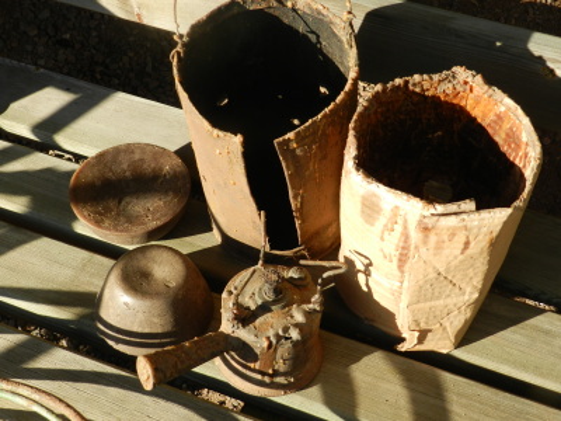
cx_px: 280
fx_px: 745
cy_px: 210
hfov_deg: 41.2
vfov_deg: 31.5
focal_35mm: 46
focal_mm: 8.1
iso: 160
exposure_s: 1/400
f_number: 4.2
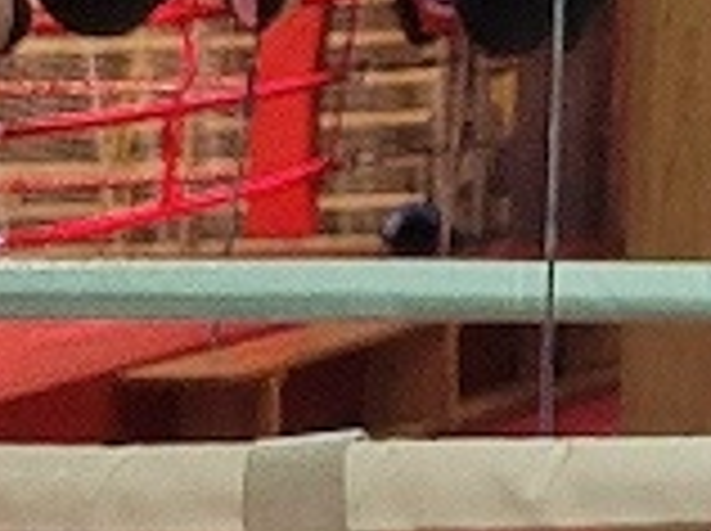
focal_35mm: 166
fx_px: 3404
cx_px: 2214
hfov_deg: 9.2
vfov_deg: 8.6
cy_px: -428
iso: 500
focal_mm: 5.4
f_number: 1.8
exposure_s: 1/50
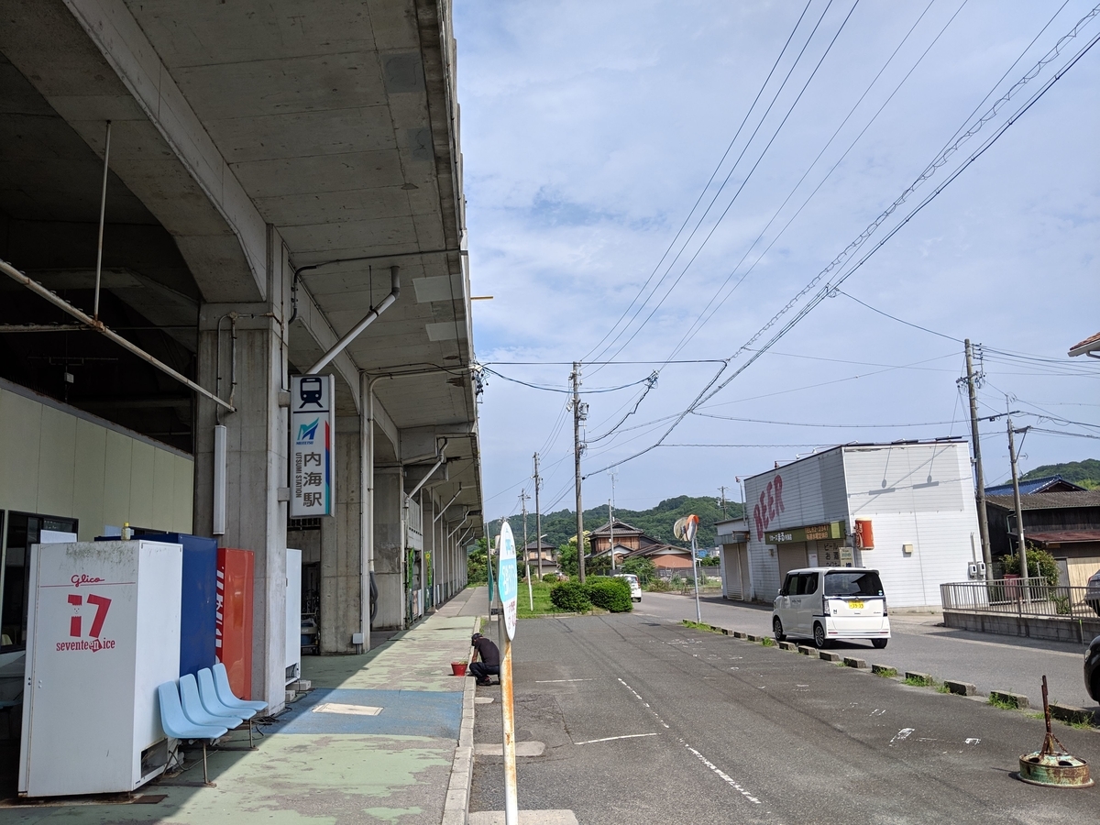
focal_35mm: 27
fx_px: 858
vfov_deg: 51.4
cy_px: 412
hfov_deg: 65.3
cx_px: 550
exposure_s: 1/4695
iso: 81
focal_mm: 4.44
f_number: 1.8
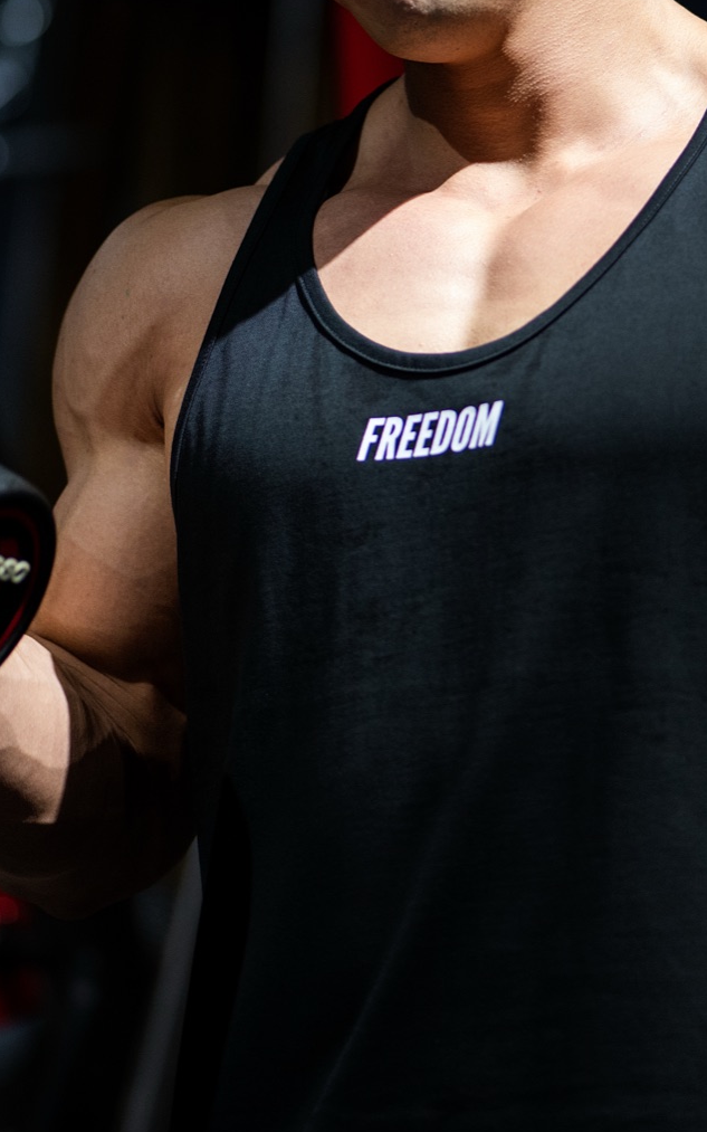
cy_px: 307
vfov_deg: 12.2
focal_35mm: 171
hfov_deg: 7.7
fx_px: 5272
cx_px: 454
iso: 1600
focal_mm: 85
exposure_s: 1/400
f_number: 1.8
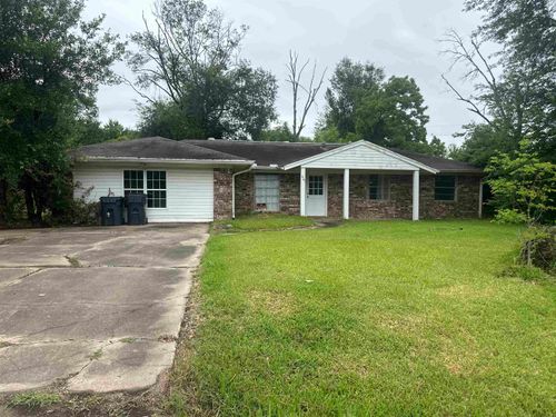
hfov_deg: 71.6
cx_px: 278
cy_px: 208
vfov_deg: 56.8
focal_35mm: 24
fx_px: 385
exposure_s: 1/1664
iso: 80
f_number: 1.78
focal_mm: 6.86
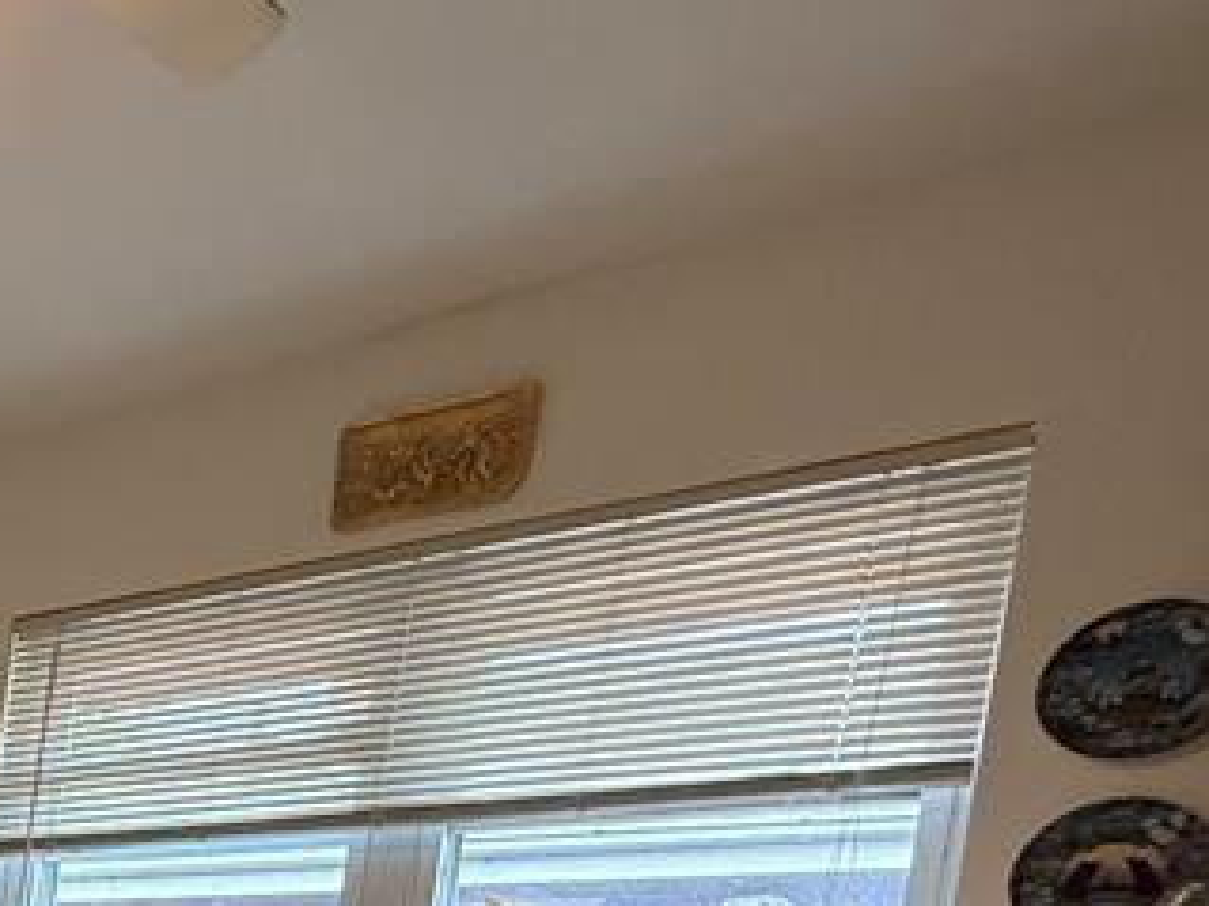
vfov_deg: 25.9
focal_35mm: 45
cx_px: -424
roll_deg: -5.6
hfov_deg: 31.0
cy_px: 1270
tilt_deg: -4.6
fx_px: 1571
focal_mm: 2.22
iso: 400
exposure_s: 1/60
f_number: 2.2
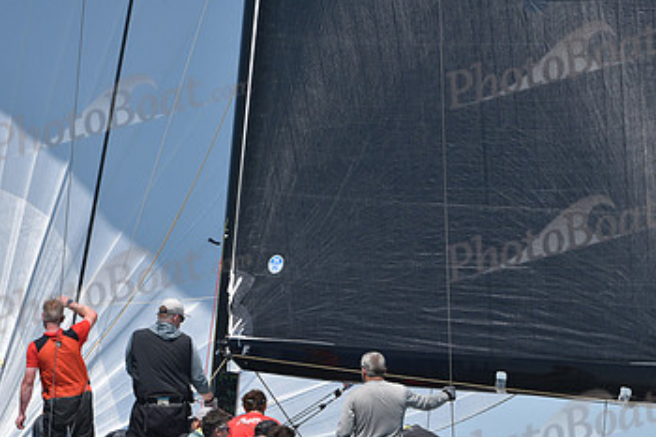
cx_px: 350
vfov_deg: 2.1
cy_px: 357
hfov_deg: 3.1
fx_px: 12075
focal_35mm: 663
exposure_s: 1/2000
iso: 320
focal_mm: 400
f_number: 6.3
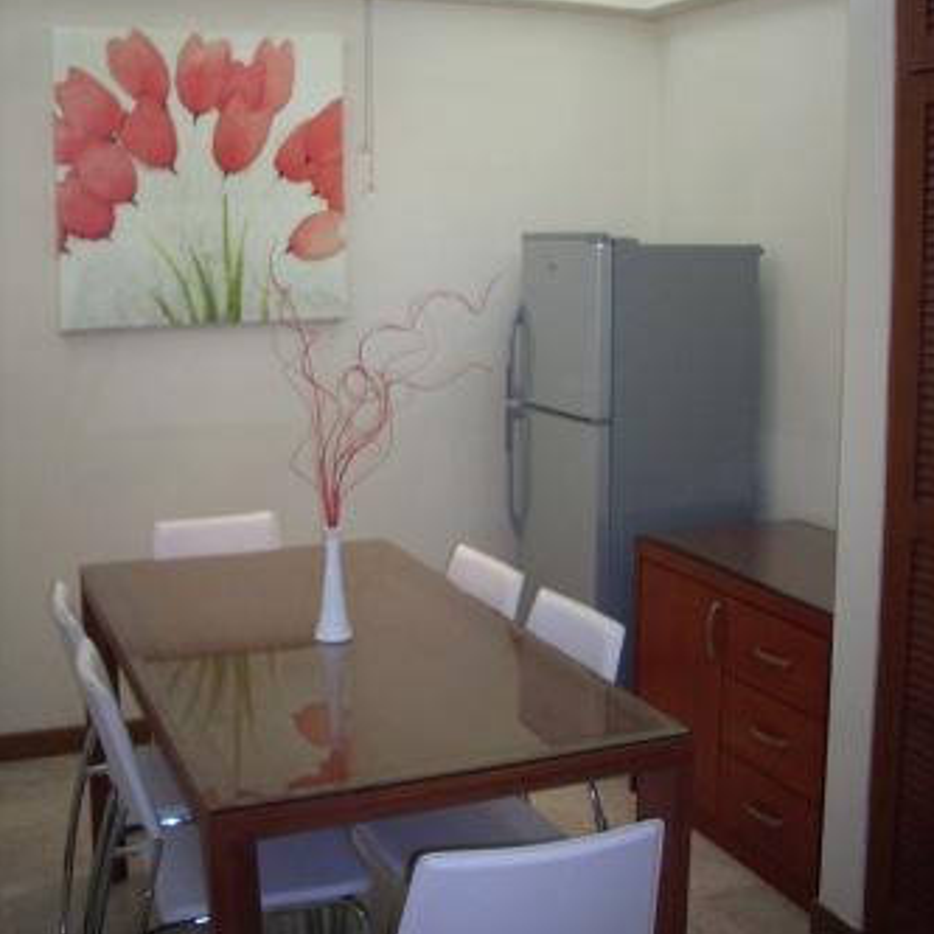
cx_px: 468
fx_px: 1343
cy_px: 373
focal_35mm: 44
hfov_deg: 38.3
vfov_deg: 38.2
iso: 200
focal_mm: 6.2
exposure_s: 1/30
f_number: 2.8
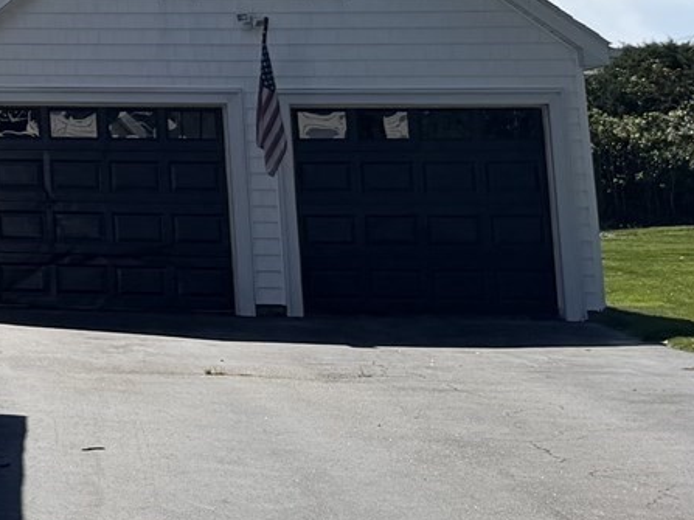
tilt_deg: +11.4
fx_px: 2205
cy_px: -255
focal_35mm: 110
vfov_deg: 12.8
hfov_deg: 15.3
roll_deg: +0.2
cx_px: -579
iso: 80
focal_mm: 6.76
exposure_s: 1/6173
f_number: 1.78
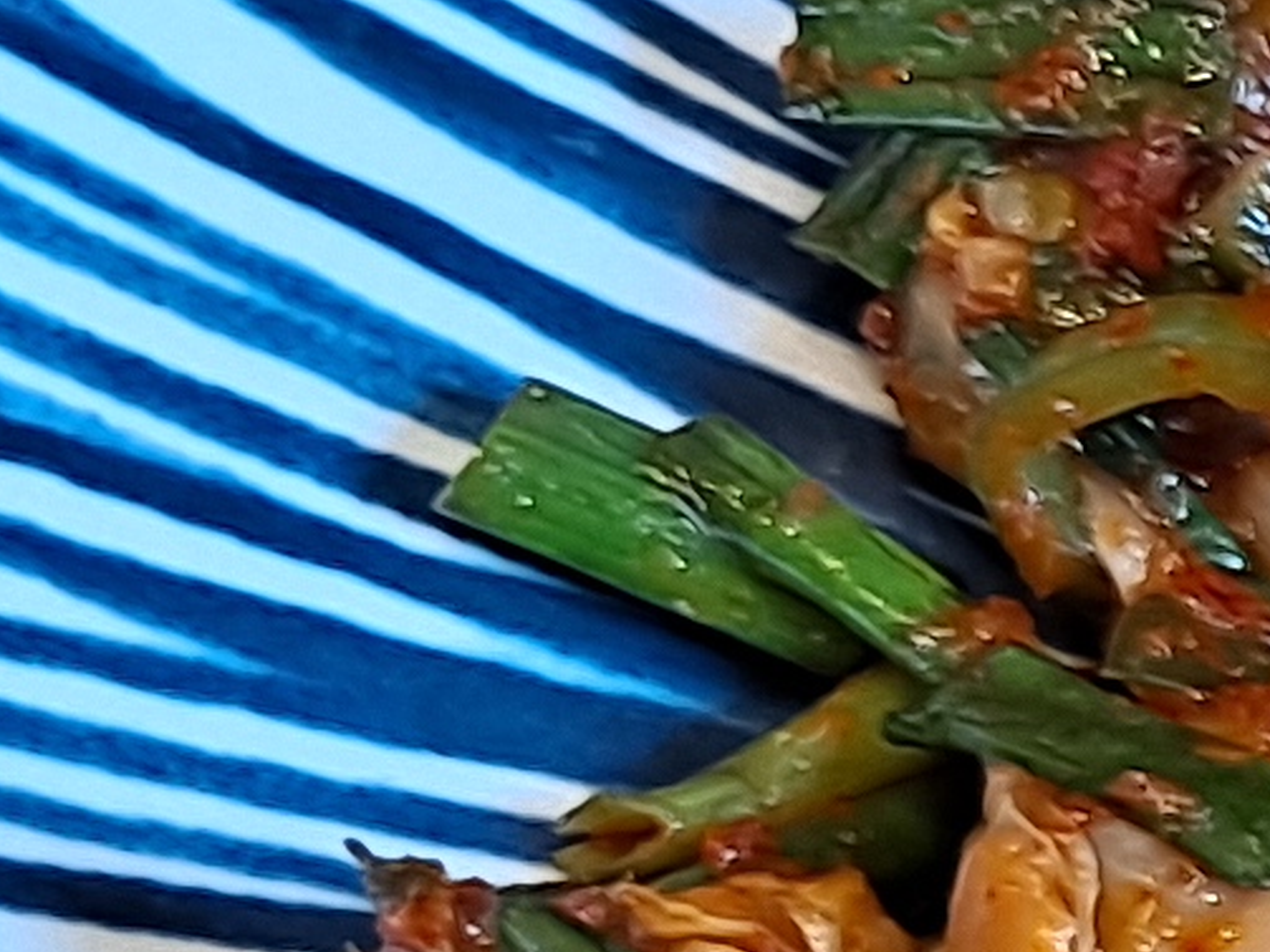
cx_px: 3237
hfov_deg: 8.8
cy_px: 1439
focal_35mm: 199
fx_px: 7299
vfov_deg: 7.3
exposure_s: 1/60
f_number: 2
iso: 80
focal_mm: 4.6
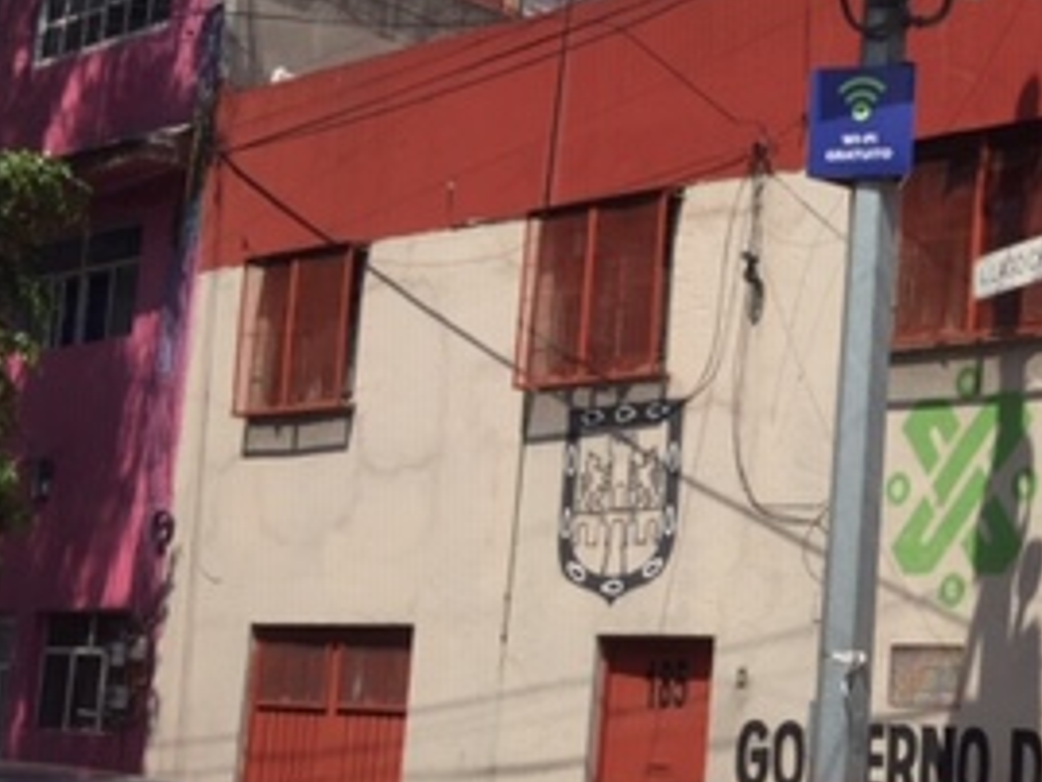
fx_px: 2078
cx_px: 1178
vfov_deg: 21.2
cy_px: 577
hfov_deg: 25.8
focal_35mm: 69
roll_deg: -3.9
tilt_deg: +6.9
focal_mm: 4.15
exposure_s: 1/2198
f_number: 2.2
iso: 32
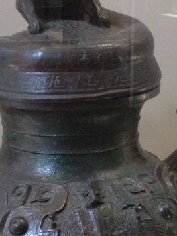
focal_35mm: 118
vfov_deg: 16.4
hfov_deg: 12.6
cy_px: 227
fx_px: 804
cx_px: 73
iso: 125
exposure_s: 1/20
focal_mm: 4.28
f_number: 2.4
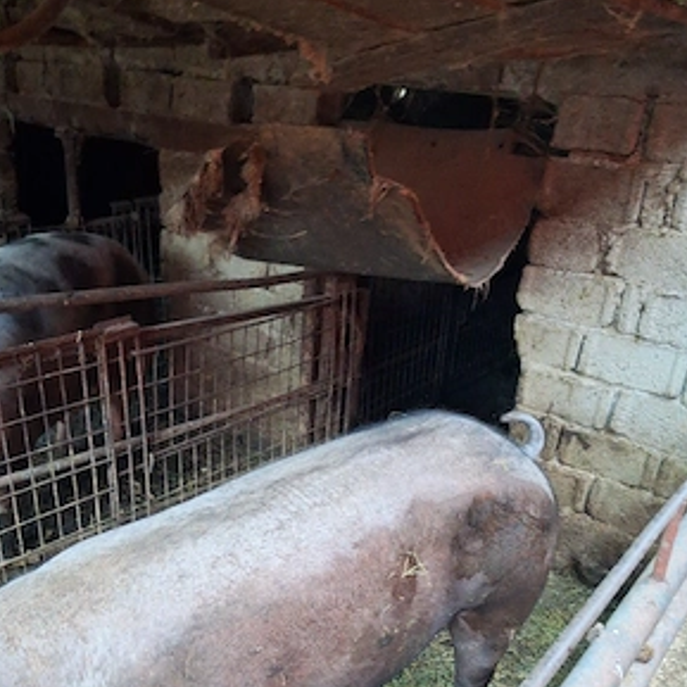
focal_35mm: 33
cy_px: 456
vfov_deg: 48.9
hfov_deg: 49.7
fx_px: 741
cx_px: 340
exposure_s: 1/14
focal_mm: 4
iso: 1000
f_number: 1.8
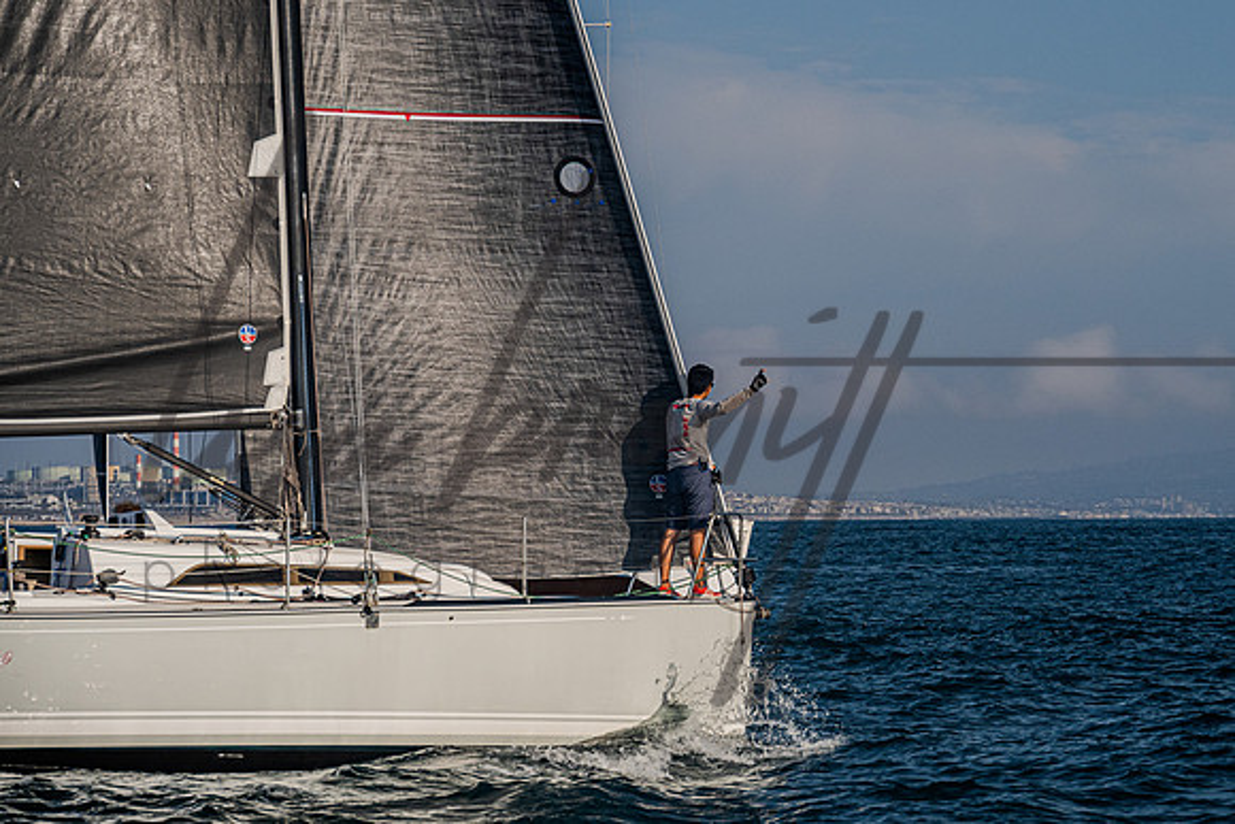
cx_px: 835
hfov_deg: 13.2
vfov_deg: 8.8
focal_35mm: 156
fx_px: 5346
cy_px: 331
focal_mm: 115
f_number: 6.3
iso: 400
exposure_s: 1/1600
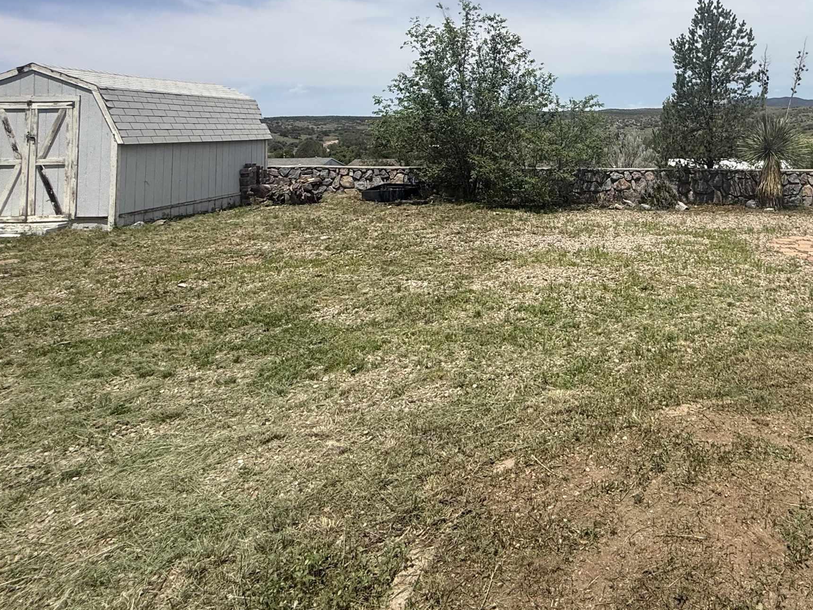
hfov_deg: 64.3
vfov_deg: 50.3
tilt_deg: +5.0
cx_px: 631
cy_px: 93
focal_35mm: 25
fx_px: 587
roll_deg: +0.0
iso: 50
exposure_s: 1/3891
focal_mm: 2.22
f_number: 2.2
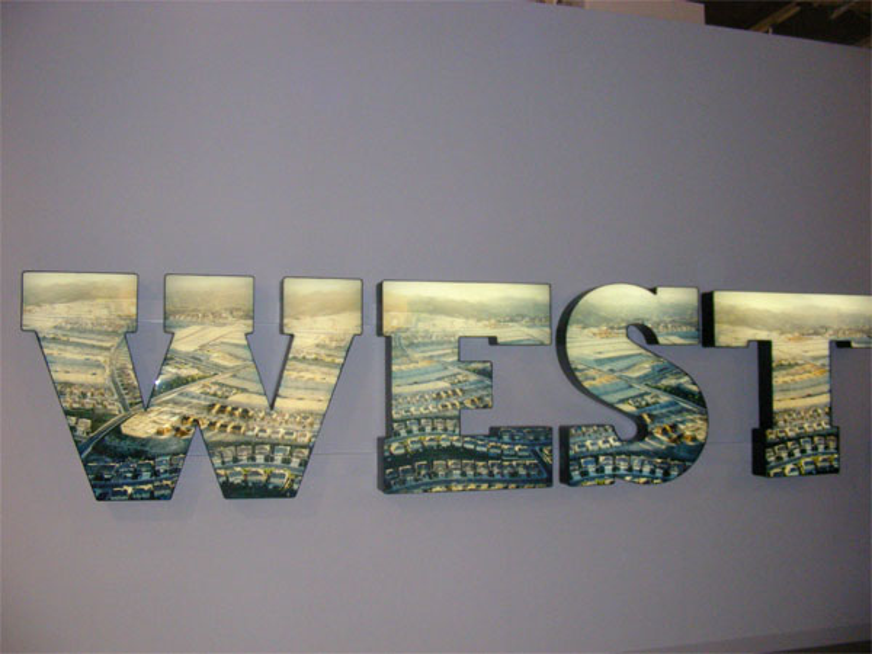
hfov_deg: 49.0
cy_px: 327
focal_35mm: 38
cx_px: 436
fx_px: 957
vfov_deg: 37.7
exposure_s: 1/60
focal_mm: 6.3
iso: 320
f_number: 3.5
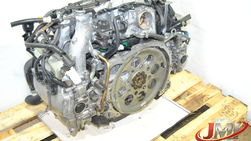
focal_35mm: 45
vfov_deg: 26.5
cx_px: 127
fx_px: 300
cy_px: 65
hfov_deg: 45.5
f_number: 5
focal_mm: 28
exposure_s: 1/60
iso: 800
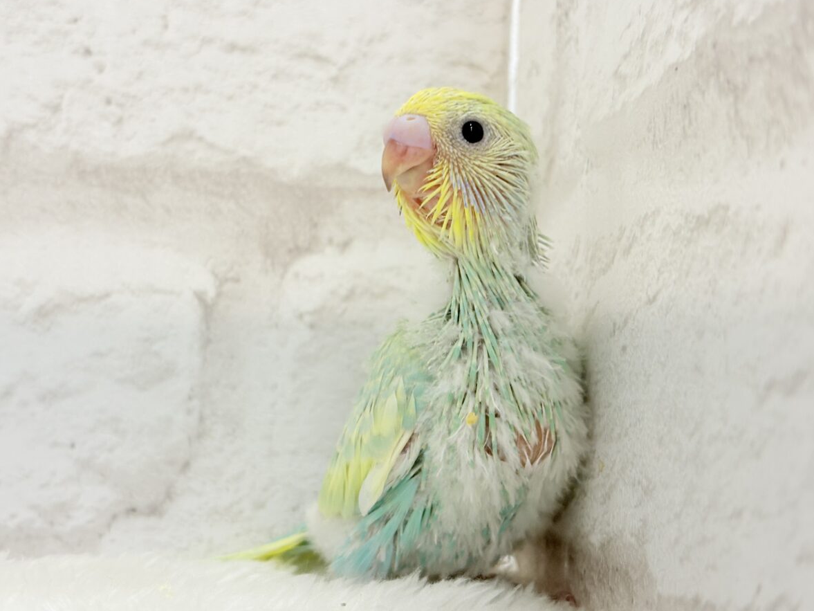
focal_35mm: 53
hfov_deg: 36.2
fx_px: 1246
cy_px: 303
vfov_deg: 27.5
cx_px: 414
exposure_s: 1/100
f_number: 1.6
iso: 80
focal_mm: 5.96
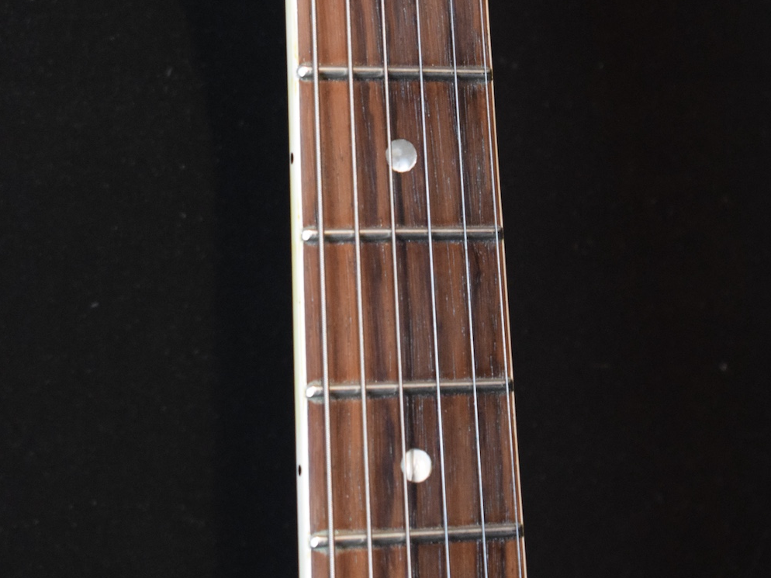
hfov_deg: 16.5
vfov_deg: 12.4
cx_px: 385
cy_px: 201
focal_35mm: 120
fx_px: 2666
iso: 3200
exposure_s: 1/30
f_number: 5.6
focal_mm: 55
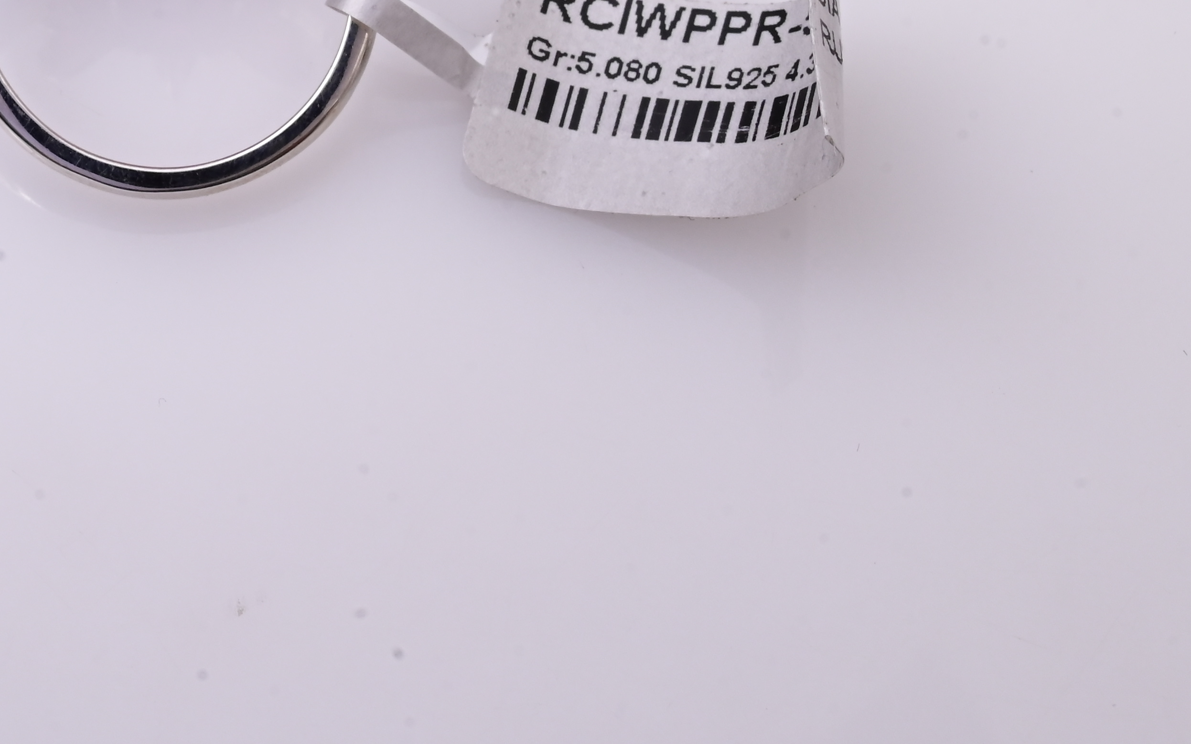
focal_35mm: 173
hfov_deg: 12.0
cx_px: 161
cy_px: -124
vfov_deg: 7.5
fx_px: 5615
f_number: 20
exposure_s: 1/80
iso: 640
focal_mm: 70
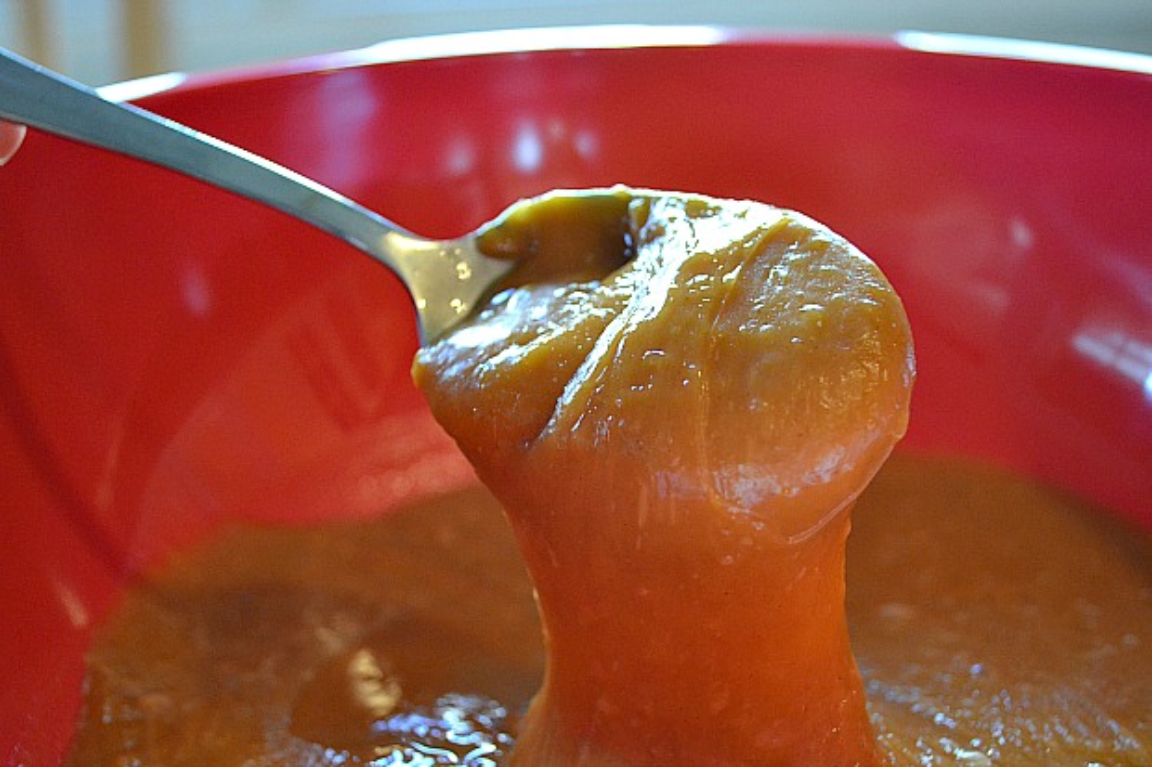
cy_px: 384
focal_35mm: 44
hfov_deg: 45.0
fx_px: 1392
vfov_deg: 30.8
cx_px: 576
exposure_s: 1/60
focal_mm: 29
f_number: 4.5
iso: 2000
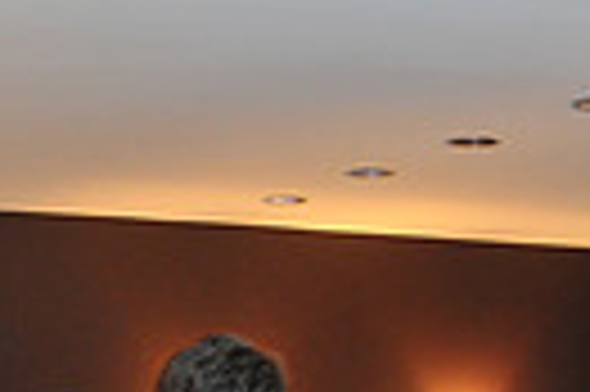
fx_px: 1735
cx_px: 432
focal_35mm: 106
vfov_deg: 12.4
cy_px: 552
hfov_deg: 19.2
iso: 640
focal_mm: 16
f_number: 5.6
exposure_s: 1/8
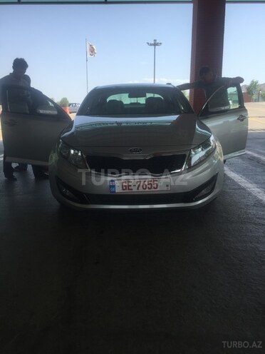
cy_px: 177
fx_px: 296
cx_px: 132
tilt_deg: -12.2
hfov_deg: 48.2
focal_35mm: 29
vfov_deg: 61.7
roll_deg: +0.5
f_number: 2.2
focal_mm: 4.15
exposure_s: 1/989
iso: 32
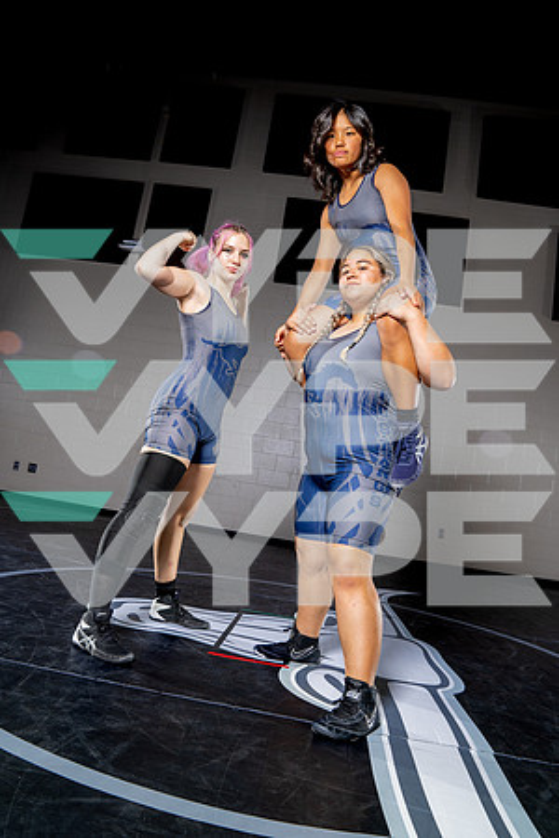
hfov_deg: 53.1
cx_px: 280
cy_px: 419
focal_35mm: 24
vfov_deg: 73.7
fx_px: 559
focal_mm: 24
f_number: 5.6
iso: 320
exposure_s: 1/250
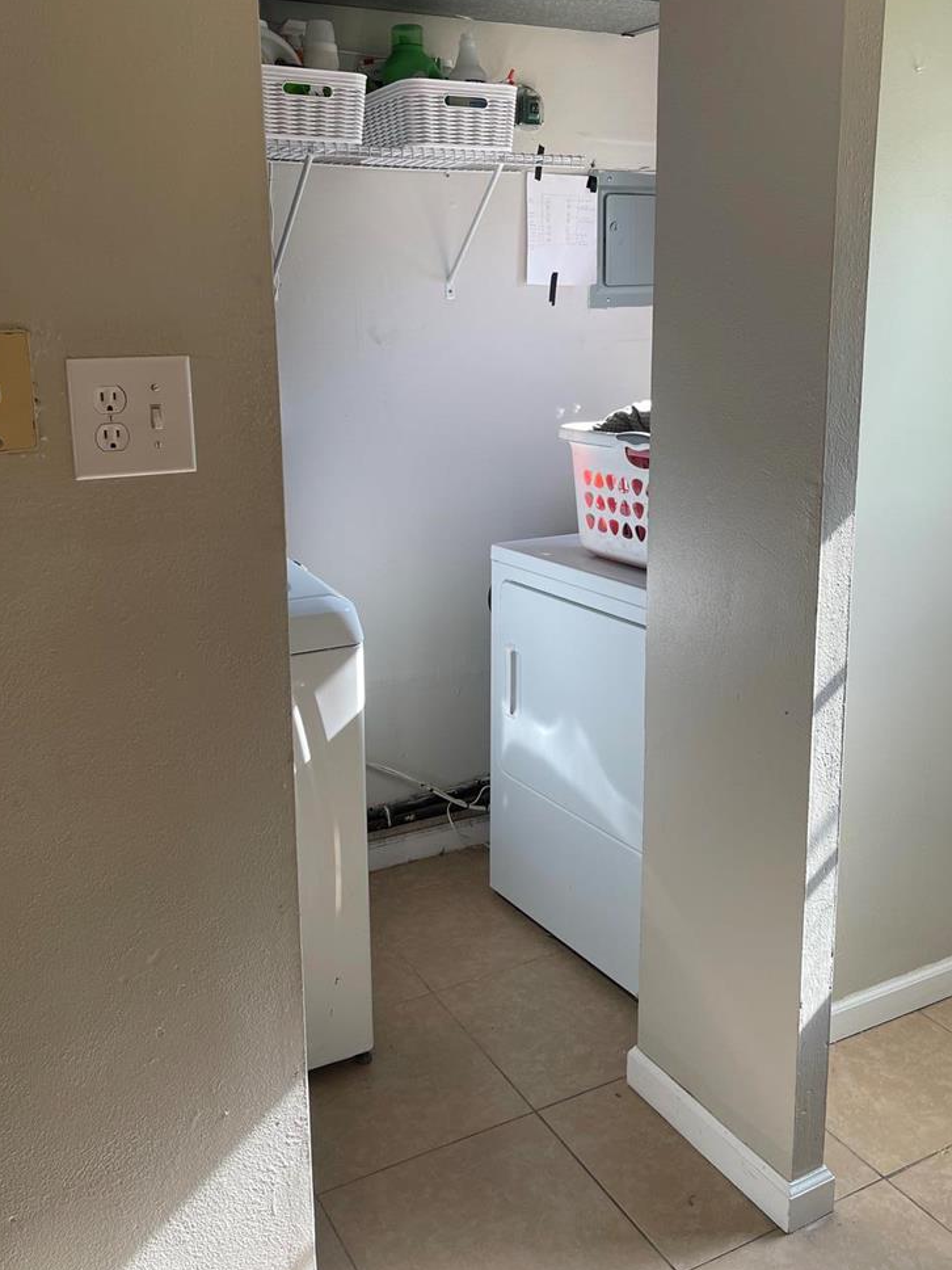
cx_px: 473
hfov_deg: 45.4
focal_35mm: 31
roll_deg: +0.5
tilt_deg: -12.8
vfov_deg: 58.1
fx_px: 1137
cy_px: 539
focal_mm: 5.1
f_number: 1.6
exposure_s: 1/175
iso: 32
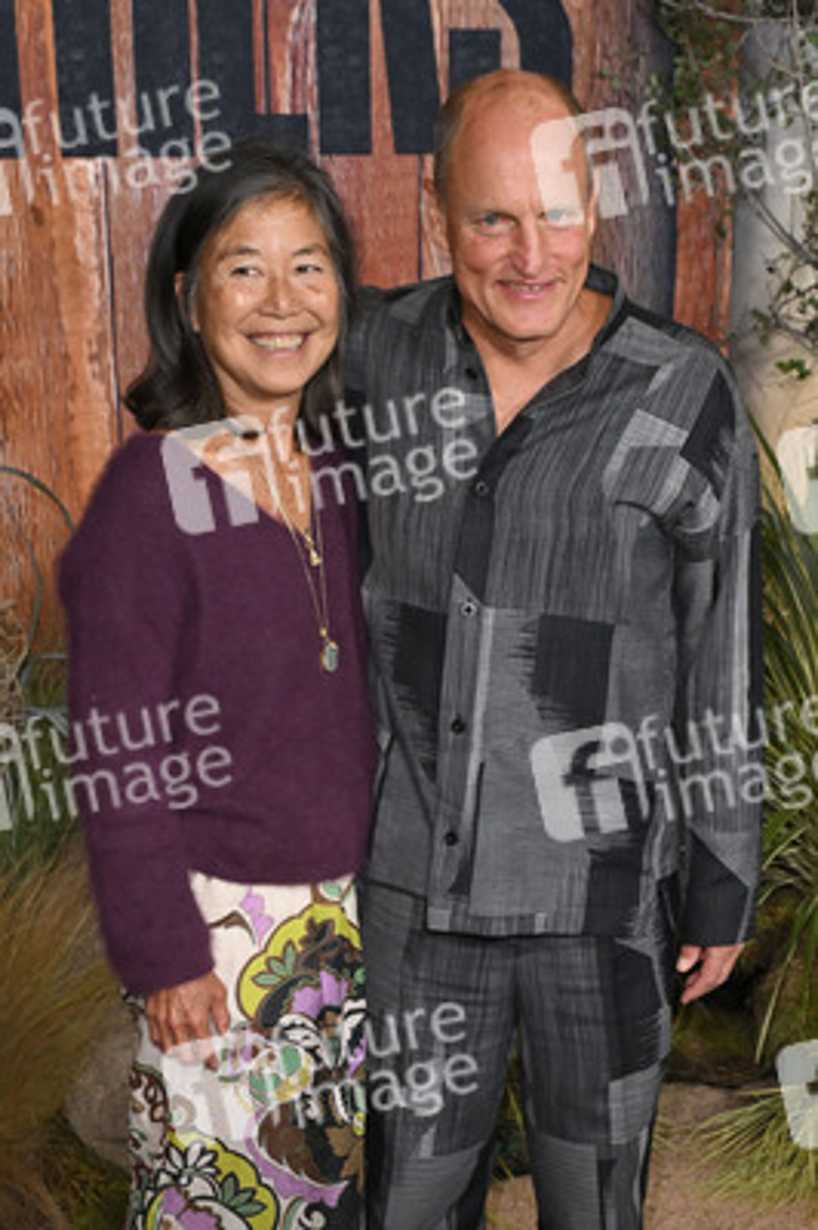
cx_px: 409
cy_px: 615
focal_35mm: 38
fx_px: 1297
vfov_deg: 50.7
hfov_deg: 35.0
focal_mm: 38
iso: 1000
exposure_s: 1/250
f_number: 6.3
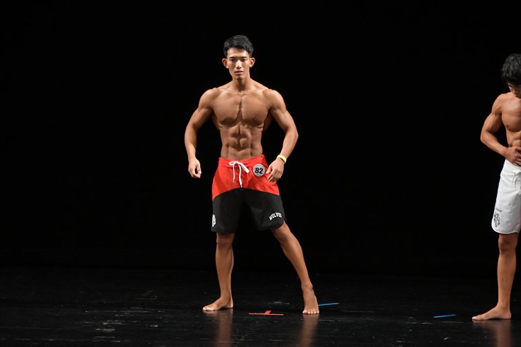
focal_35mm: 285
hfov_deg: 7.2
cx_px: 260
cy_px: 174
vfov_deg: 4.8
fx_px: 4123
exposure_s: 1/400
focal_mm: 190
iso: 3200
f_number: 5.6
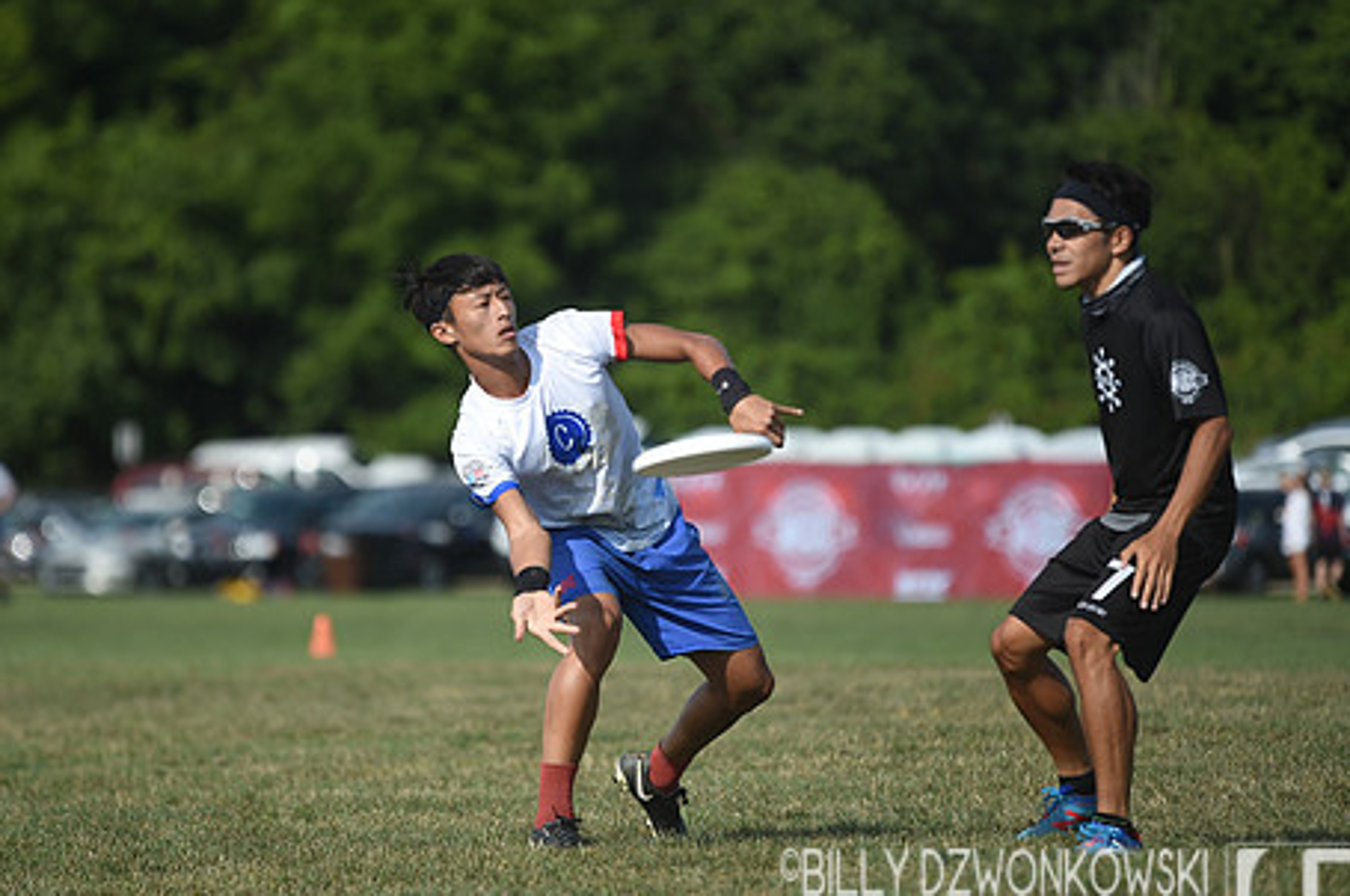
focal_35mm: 255
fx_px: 9549
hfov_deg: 8.1
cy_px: 423
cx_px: 590
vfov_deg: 5.4
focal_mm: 200
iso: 100
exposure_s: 1/1600
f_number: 3.2
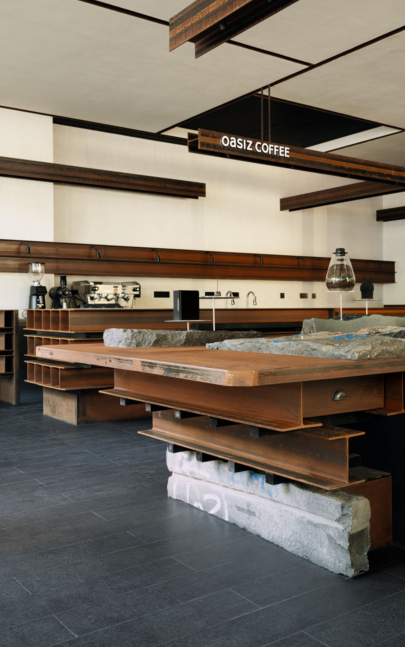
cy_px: 314
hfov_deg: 35.3
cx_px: 222
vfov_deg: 54.0
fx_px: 636
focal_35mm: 36
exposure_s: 2
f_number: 9
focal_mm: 41.8
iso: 100
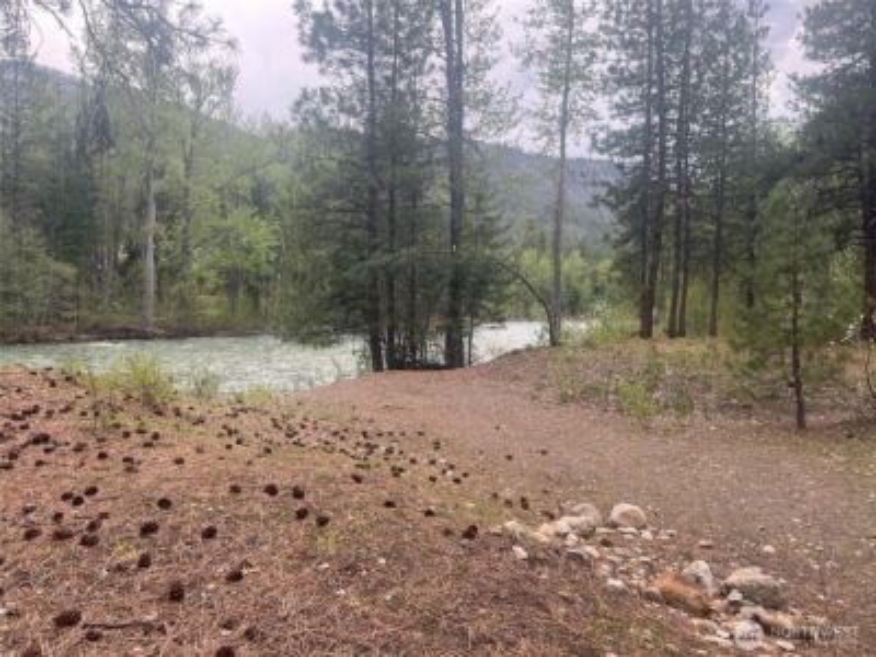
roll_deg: -0.9
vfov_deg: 53.1
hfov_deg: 67.3
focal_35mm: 26
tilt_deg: -2.2
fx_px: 658
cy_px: 328
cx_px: 438
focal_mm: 5.7
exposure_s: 1/295
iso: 50
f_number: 1.5
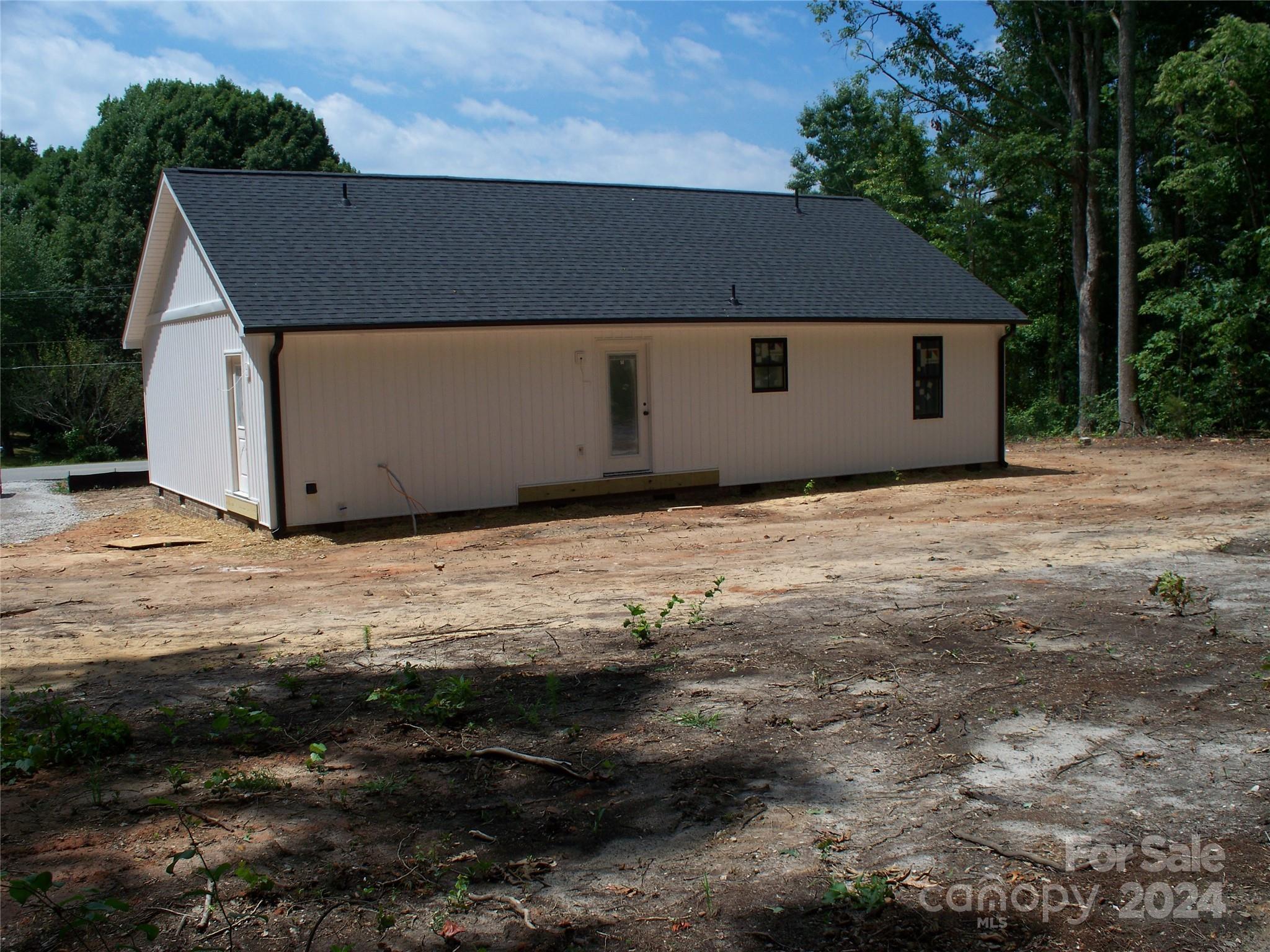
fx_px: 1321
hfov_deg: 51.4
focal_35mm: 36
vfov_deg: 39.7
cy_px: 476
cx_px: 635
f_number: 5
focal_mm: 7.54
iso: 64
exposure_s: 1/640
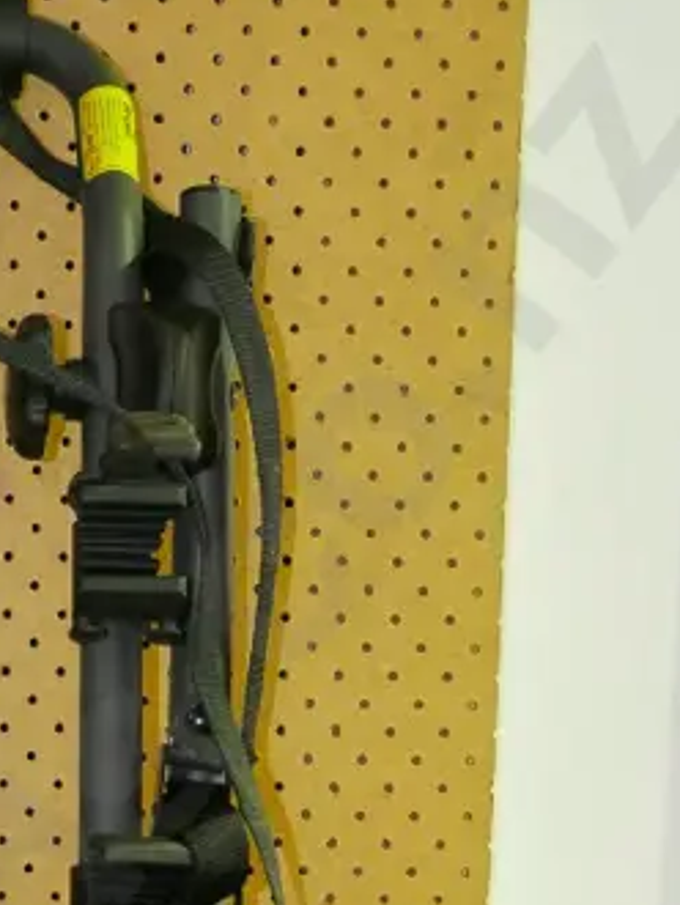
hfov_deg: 11.7
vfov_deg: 15.1
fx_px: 3244
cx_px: -196
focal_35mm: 124
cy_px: 1209
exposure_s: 1/60
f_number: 4.1
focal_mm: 20
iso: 3200
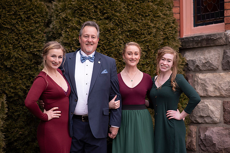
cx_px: 115
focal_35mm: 85
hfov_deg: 23.9
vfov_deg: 16.1
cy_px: 76
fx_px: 543
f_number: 2.5
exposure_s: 1/125
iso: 100
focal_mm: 85
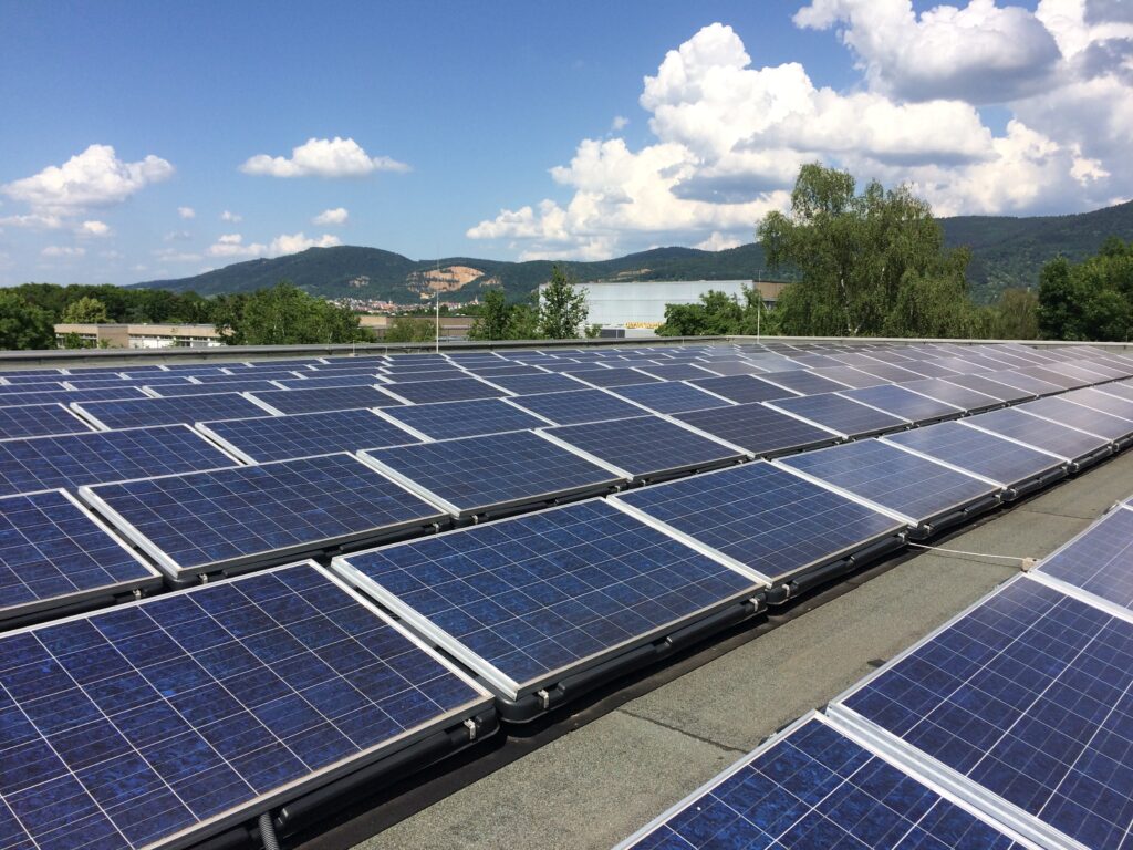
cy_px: 425
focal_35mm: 29
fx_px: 949
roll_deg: -0.7
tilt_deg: -7.6
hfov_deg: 61.7
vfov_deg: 48.2
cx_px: 566
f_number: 2.2
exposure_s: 1/2564
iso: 32
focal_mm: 4.15
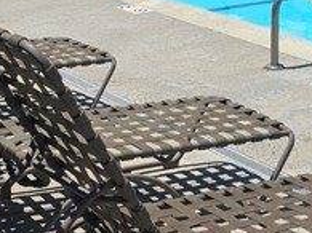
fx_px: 1090
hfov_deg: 16.3
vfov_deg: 11.7
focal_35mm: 121
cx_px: 163
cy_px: -115
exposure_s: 1/7944
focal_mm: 6.3
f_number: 1.7
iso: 80
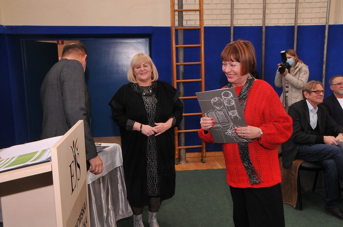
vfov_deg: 34.1
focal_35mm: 39
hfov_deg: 49.6
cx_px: 172
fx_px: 371
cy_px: 114
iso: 640
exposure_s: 1/60
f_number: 6.3
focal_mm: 26
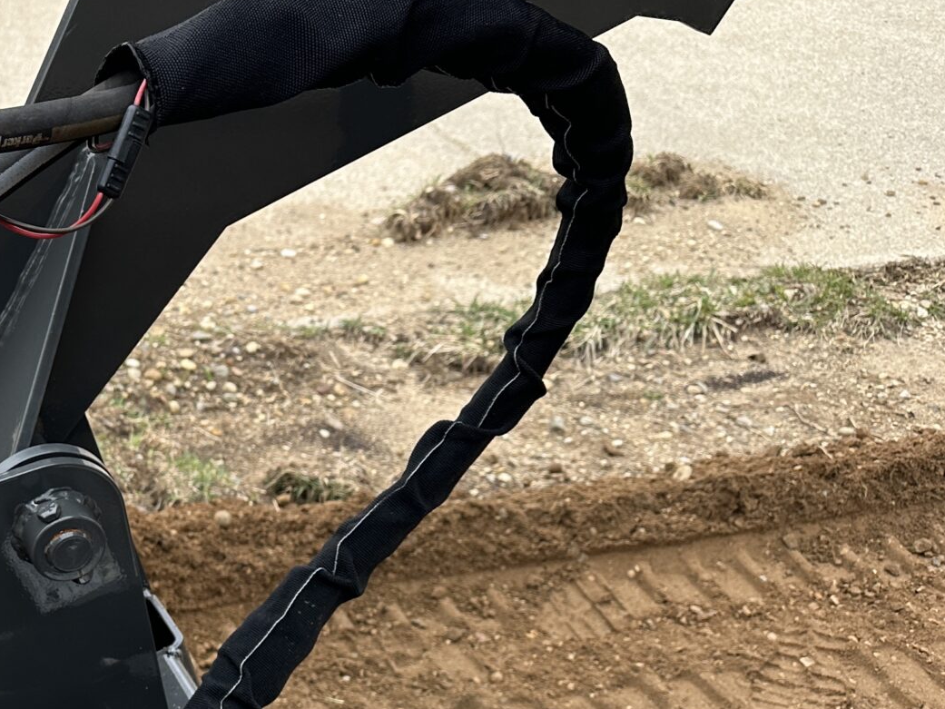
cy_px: 500
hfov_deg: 28.5
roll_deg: +1.9
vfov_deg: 24.6
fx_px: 1611
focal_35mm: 59
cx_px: -184
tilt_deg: -32.1
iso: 80
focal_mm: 6.86
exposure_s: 1/699
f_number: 1.78
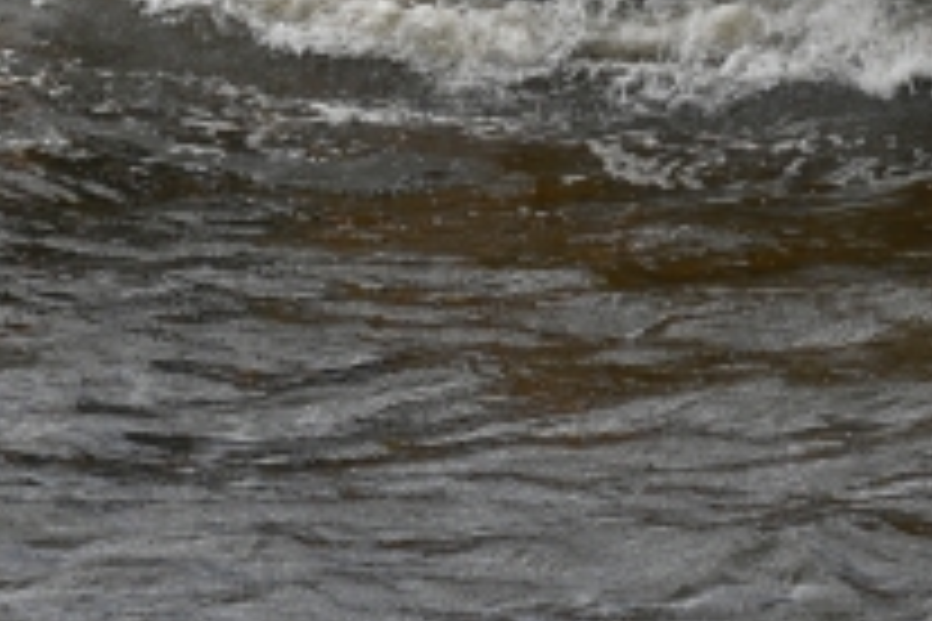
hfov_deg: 5.9
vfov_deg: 3.9
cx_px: 554
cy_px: -610
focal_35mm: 347
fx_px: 8983
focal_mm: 70
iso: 100
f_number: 5.6
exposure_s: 1/500
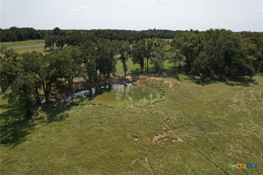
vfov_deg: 57.2
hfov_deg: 78.6
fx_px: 161
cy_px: 88
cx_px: 132
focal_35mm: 22
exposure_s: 1/2500
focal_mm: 8.38
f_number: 2.8
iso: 110
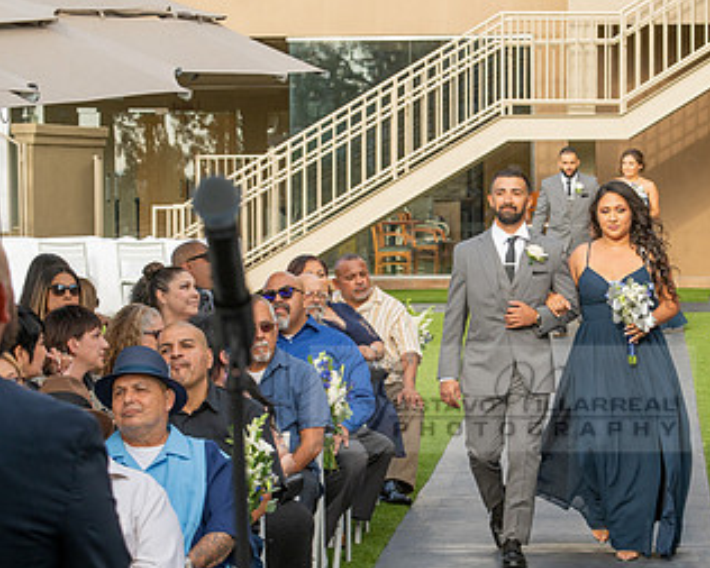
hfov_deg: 13.9
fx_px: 2901
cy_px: 398
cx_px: 506
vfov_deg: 11.2
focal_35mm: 138
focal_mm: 80
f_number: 6.3
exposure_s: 1/400
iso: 400
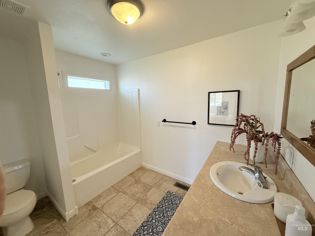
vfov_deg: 85.7
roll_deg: +1.8
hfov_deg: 102.1
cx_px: 158
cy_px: 118
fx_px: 127
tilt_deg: -6.5
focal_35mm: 14
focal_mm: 2.22
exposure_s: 1/120
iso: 250
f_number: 2.2
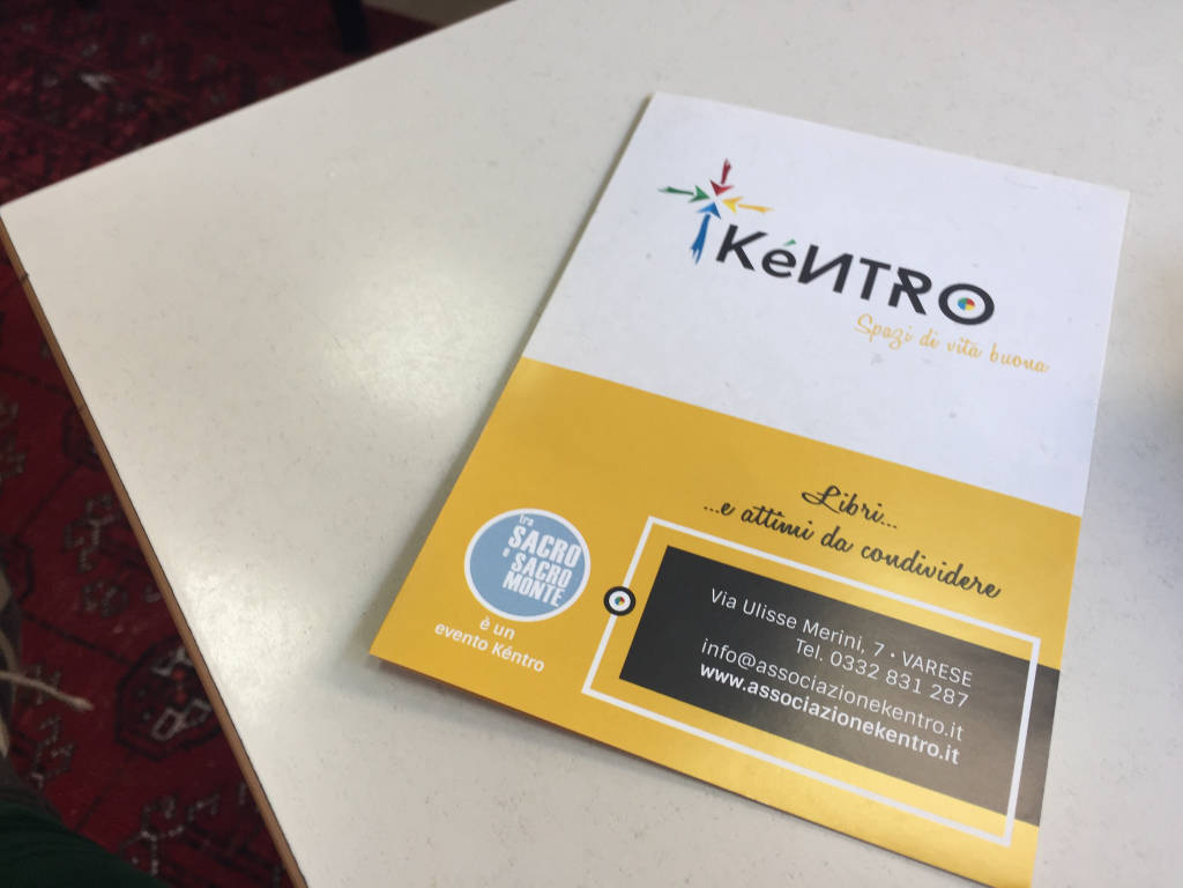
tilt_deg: -57.4
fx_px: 991
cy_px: 444
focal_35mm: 29
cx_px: 592
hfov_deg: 61.7
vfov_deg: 48.2
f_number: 2.2
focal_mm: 4.15
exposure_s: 1/50
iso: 40
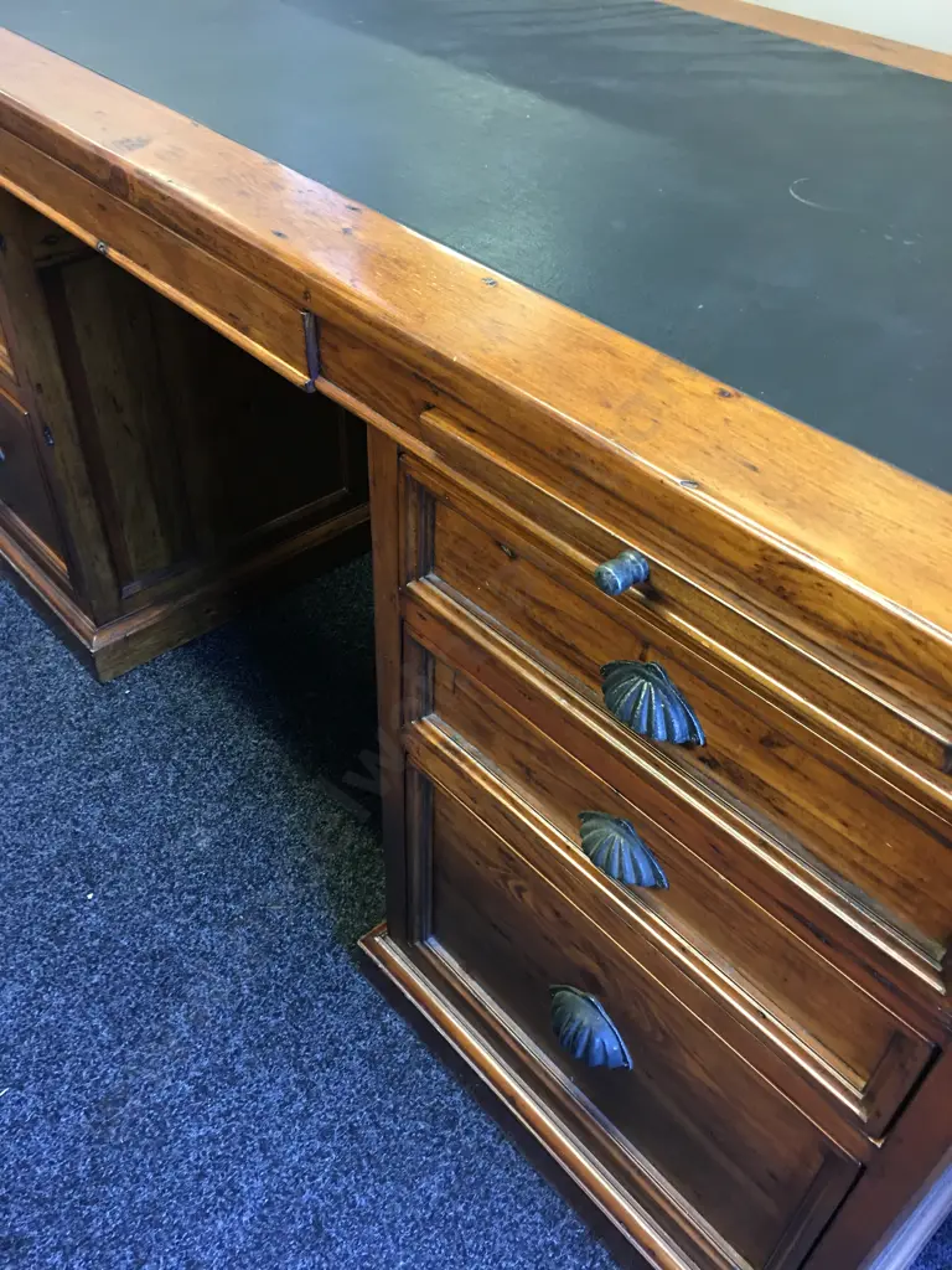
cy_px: 635
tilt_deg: -40.9
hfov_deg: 48.2
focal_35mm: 29
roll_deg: -3.7
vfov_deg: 61.7
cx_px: 476
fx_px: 1063
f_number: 2.2
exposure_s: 1/10
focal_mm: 4.15
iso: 100
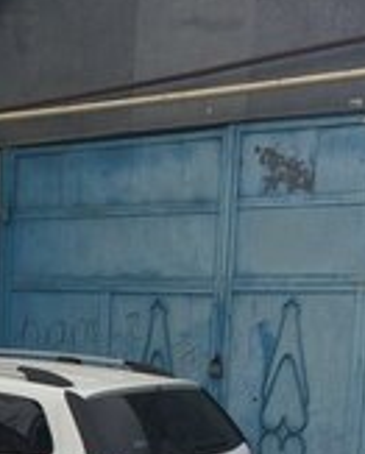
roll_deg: -1.5
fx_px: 1158
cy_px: 493
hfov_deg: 17.6
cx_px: 22
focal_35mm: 86
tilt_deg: -6.9
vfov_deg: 21.1
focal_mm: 4.15
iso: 32
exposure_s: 1/123
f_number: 2.2
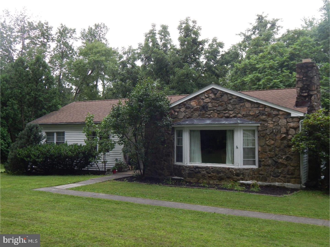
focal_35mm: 38
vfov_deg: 37.7
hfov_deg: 49.0
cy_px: 124
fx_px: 362
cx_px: 165
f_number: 3.4
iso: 125
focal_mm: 6.8
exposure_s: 1/250
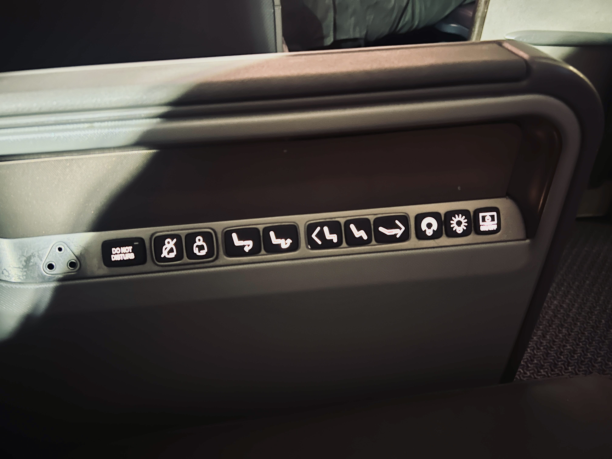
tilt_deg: -33.1
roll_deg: -0.7
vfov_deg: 53.1
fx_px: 460
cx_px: 306
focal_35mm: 26
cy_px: 230
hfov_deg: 67.3
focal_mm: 5.7
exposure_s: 1/15
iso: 800
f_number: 1.5
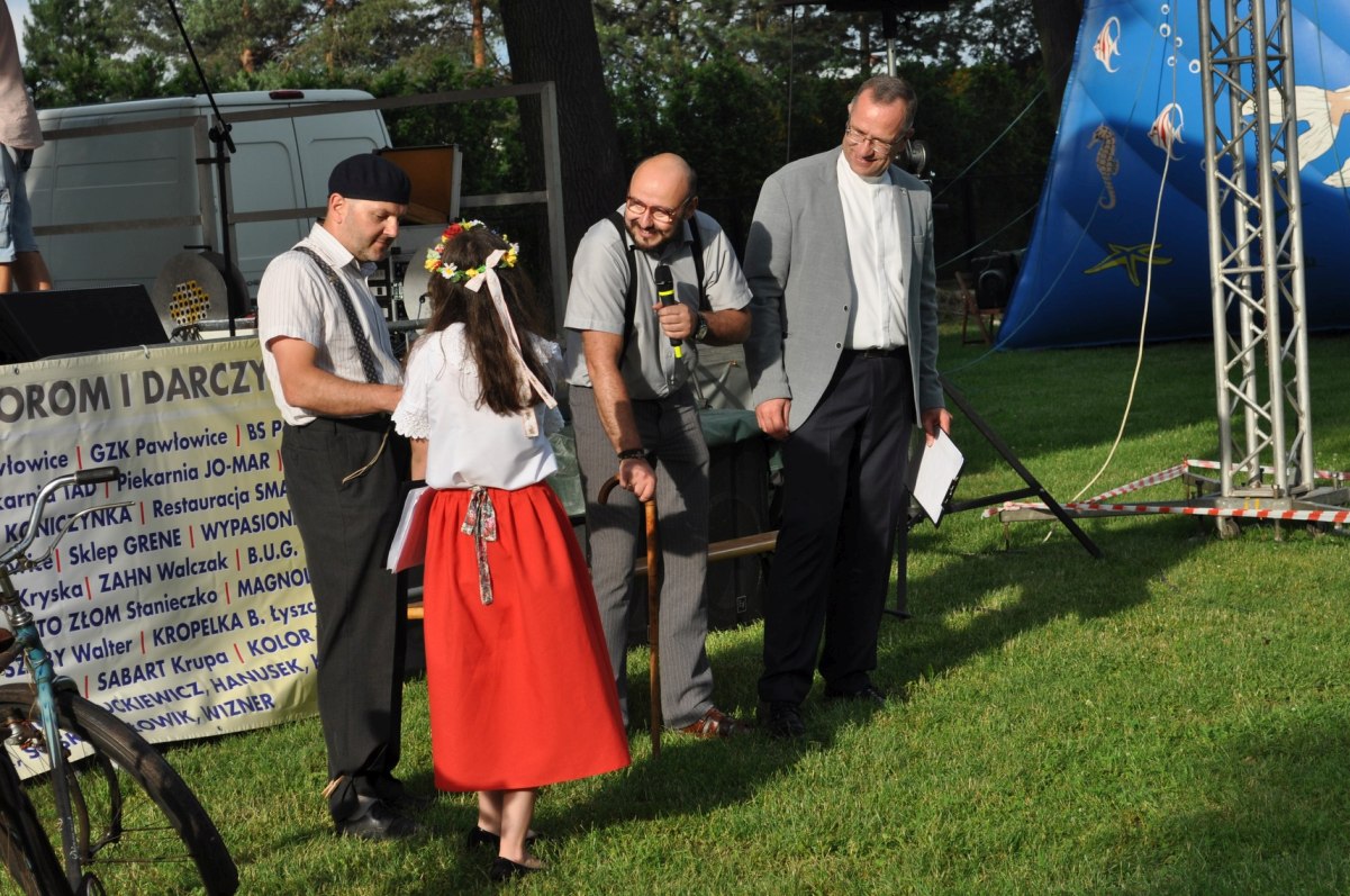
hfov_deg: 24.7
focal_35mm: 82
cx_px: 675
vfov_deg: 16.5
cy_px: 448
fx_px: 3089
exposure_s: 1/250
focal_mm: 55
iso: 200
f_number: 8
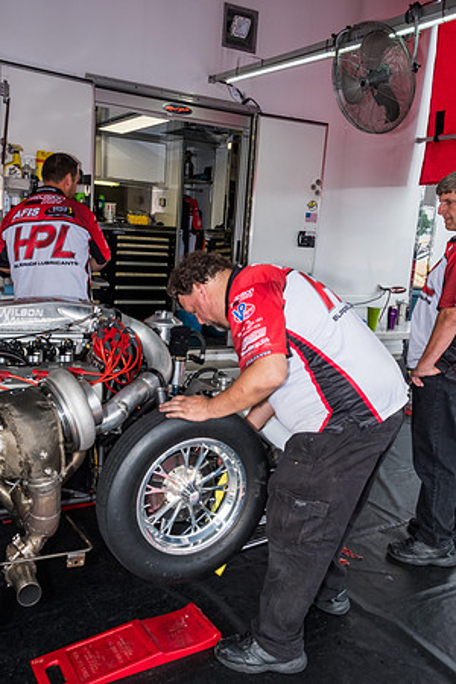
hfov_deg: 45.0
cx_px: 228
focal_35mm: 29
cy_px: 342
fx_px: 551
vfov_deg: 63.7
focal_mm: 19.6
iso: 400
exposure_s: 1/200
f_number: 9
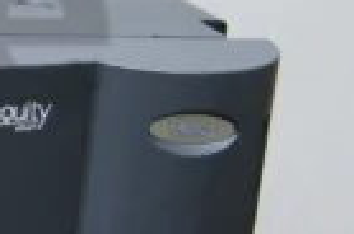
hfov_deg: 8.4
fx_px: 1884
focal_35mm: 192
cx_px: -818
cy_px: 6
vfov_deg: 7.1
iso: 500
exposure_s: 1/30
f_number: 2.8
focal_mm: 17
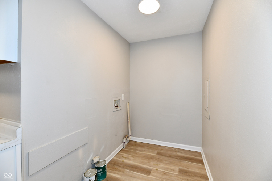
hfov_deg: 104.3
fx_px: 106
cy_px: 90
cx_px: 136
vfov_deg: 81.2
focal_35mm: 14
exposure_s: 1/60
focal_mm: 14
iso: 640
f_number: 6.3
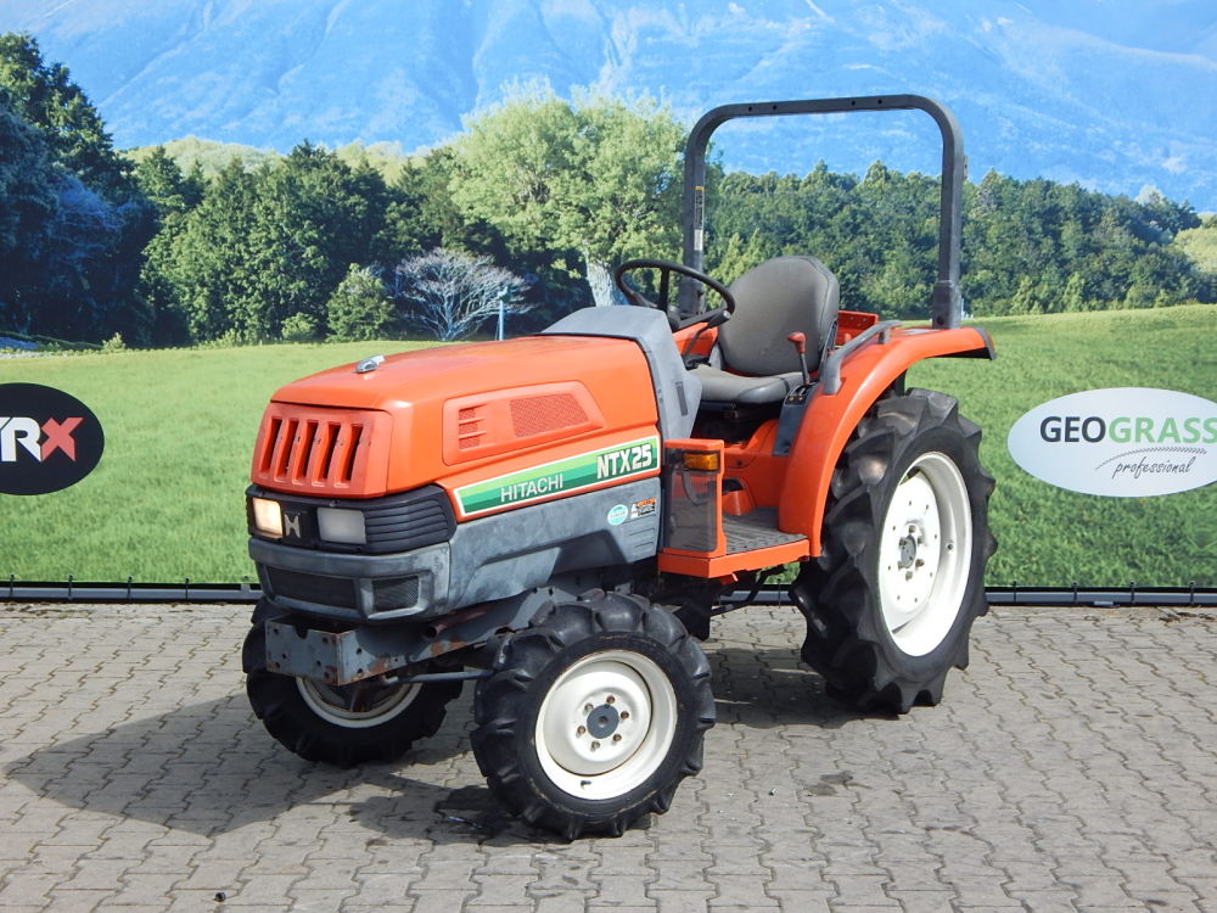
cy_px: 456
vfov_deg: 30.3
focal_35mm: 48
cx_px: 608
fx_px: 1688
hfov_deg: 39.7
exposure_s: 1/800
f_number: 3.7
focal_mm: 8.6
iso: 125
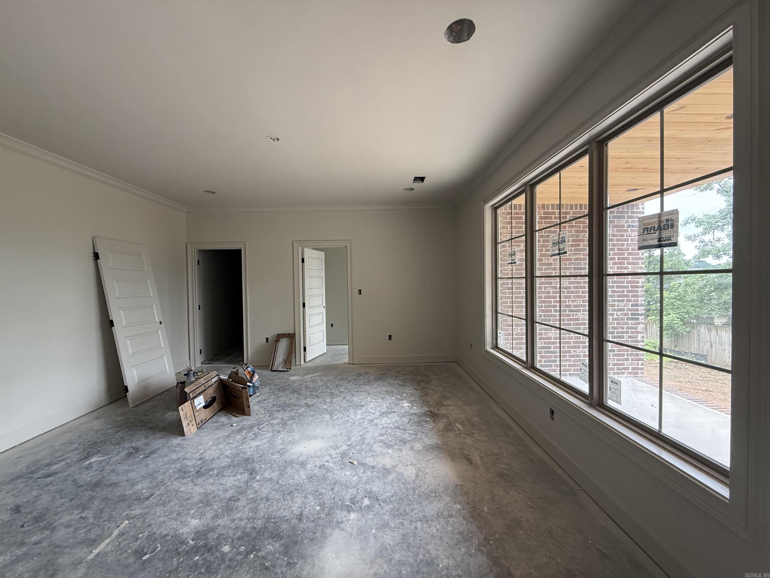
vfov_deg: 85.7
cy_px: 289
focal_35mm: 14
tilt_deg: -1.4
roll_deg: +0.3
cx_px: 385
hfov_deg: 102.1
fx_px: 311
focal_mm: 2.22
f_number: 2.2
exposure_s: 1/99
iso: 250
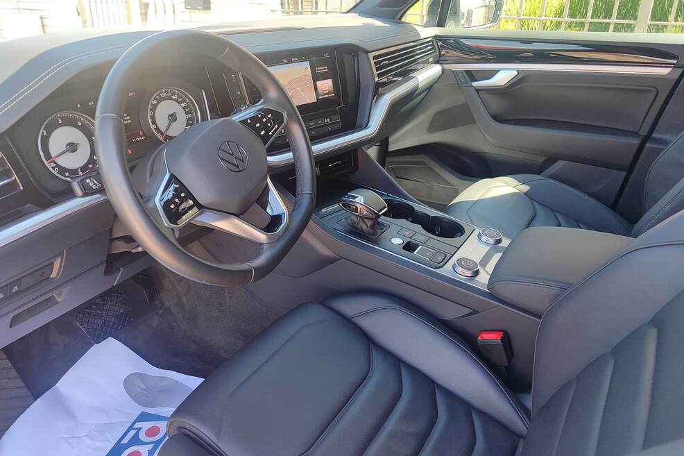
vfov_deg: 47.9
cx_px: 339
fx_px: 513
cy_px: 214
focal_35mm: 27
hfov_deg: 67.4
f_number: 1.89
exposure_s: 1/100
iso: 93
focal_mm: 5.95
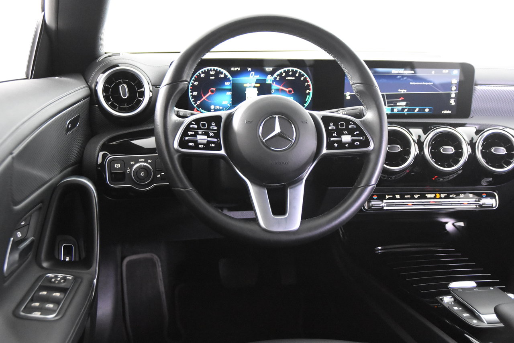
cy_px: 172
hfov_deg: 49.6
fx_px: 557
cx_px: 257
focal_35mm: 39
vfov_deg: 34.2
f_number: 3.2
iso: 8000
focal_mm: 26
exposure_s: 1/40
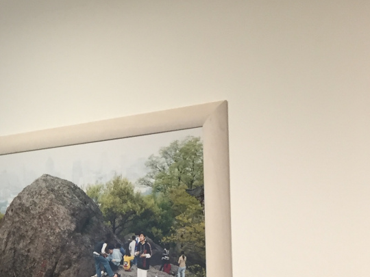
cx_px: -80
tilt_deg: +0.5
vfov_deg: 17.0
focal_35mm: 86
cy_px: 242
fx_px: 919
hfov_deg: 21.1
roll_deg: +0.7
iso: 80
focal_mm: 4.15
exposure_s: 1/33
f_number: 2.2
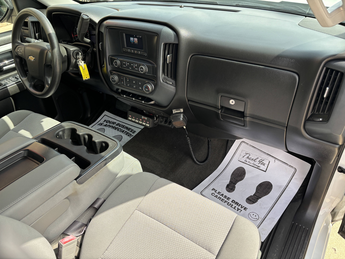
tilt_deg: -35.5
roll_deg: +4.6
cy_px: 130
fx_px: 259
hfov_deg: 67.3
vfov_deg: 53.1
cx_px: 172
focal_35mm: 26
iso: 50
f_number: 1.6
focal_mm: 5.96
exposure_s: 1/366
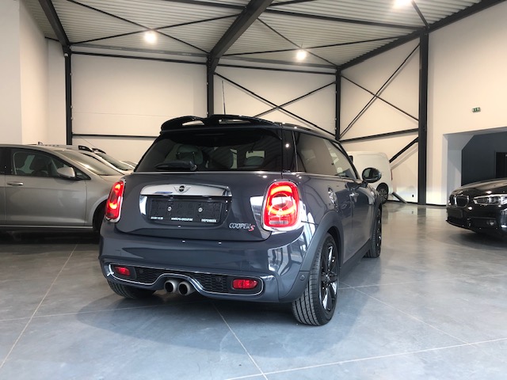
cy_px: 190
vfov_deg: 49.7
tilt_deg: -3.1
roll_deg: +0.0
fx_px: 410
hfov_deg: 63.4
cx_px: 254
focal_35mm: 28
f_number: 1.8
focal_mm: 3.99
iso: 32
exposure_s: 1/25
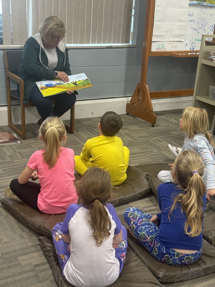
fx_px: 398
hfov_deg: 30.3
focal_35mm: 48
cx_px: 108
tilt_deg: -19.3
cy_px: 144
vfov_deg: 39.7
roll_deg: -3.1
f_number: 1.78
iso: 100
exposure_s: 1/74
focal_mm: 6.76
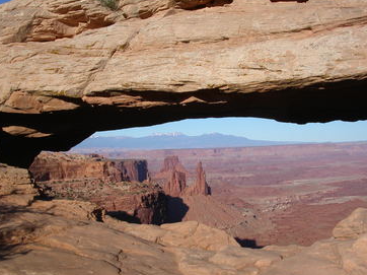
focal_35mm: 42
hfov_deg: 44.8
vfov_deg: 34.3
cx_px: 197
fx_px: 445
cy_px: 137
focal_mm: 7.8
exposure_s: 1/350
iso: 100
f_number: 8
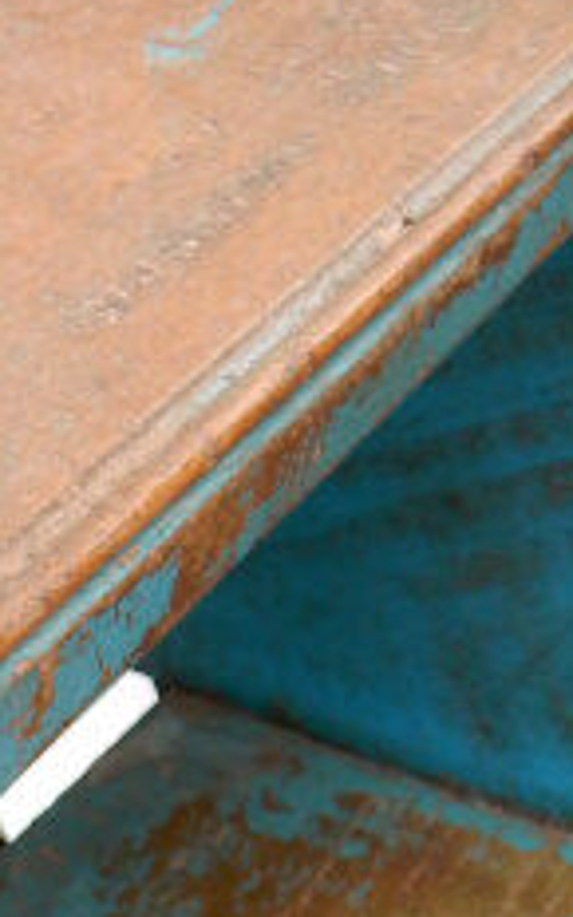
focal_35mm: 128
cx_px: -589
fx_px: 3198
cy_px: 960
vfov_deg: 15.9
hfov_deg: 9.5
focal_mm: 6.1
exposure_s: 1/400
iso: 125
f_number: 3.3
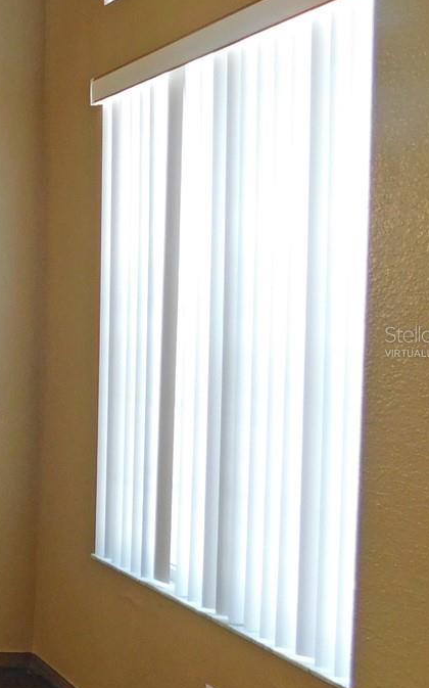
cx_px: -334
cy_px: 341
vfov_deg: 35.1
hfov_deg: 18.0
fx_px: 1086
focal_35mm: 58
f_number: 3
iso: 125
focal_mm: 4
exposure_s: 1/30
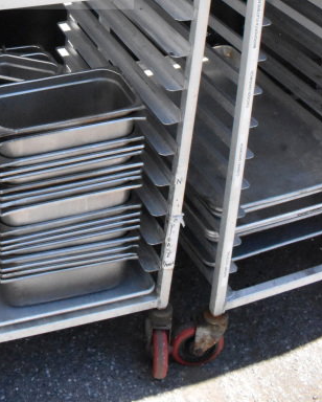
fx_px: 797
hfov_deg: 22.2
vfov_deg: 25.5
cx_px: 16
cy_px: -74
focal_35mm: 67
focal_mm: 20
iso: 6400
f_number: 18
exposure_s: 1/1250
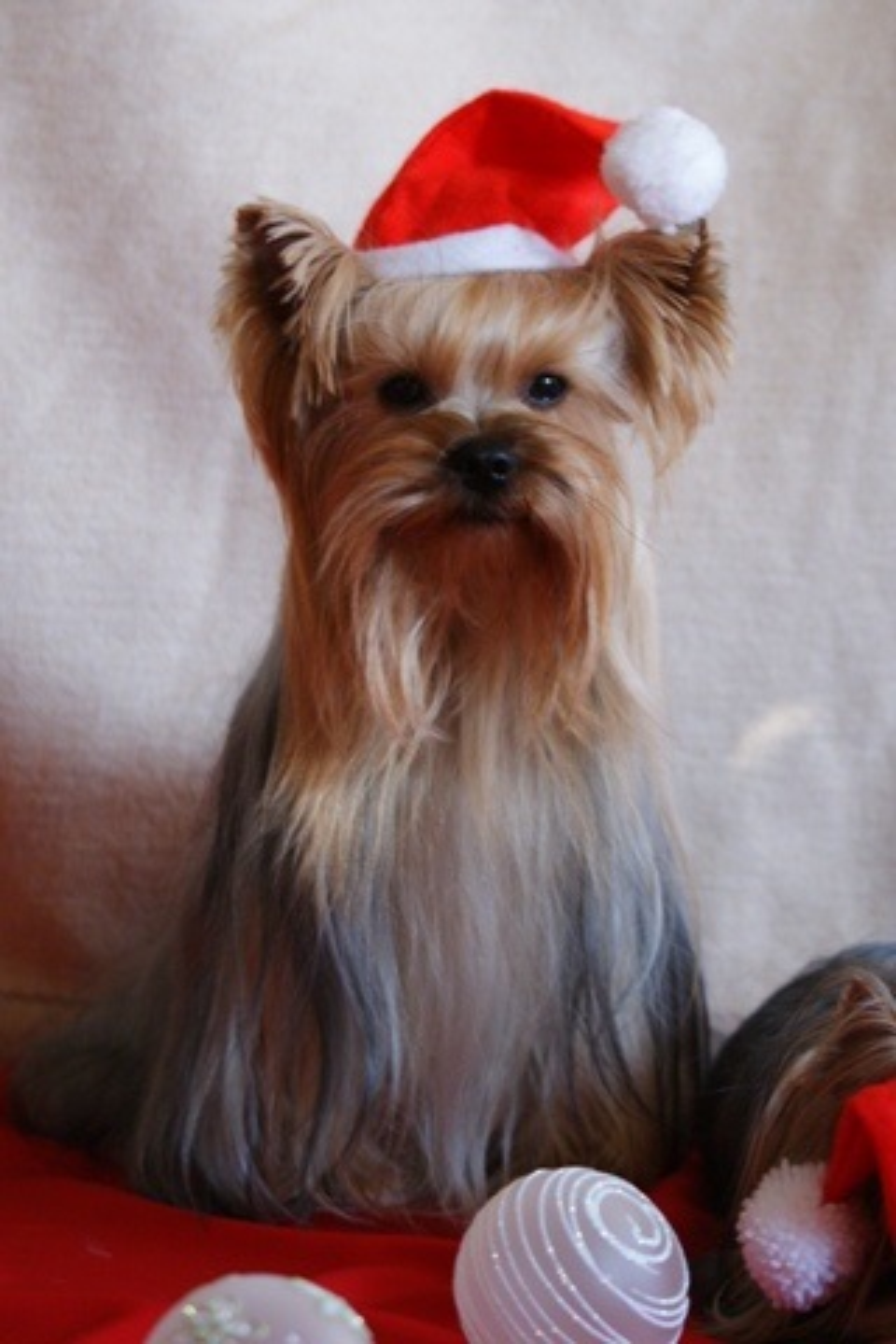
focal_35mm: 105
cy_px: 672
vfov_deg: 19.5
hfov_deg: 13.0
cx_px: 448
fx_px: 3920
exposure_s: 1/80
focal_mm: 70
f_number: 4
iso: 400
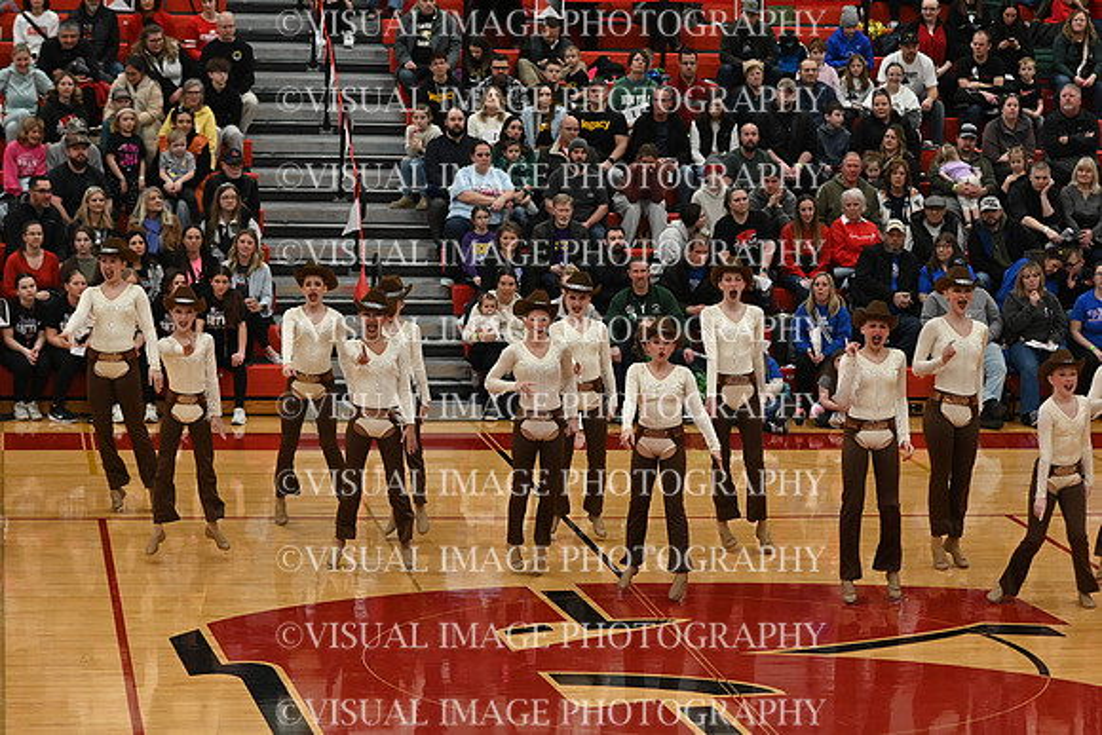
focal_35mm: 105
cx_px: 551
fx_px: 3215
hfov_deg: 19.5
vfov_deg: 13.0
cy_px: 368
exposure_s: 1/400
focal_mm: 70
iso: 3200
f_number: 4
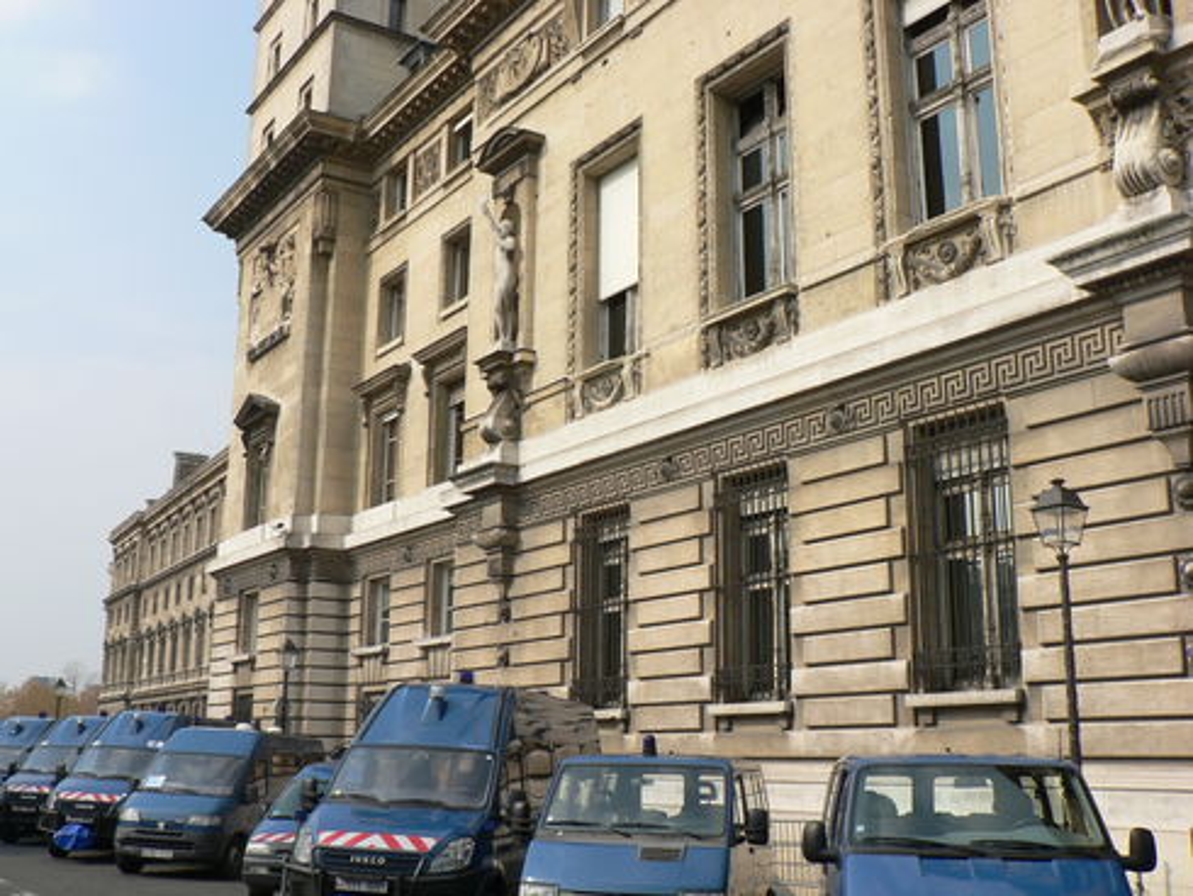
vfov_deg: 37.8
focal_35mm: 38
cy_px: 448
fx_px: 1310
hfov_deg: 49.0
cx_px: 596
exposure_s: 1/320
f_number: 5.6
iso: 64
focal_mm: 6.4
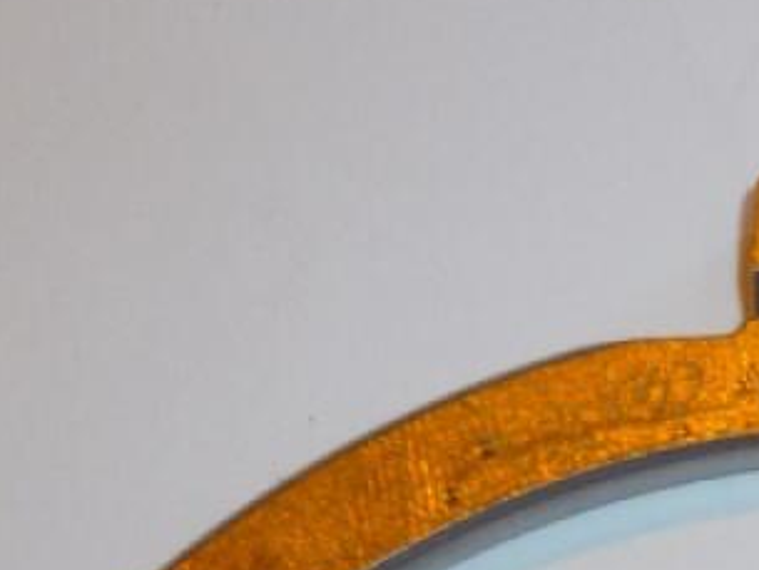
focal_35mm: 147
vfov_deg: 9.2
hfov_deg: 13.0
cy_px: 1297
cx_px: 946
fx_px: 3224
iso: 100
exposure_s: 1/30
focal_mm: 5
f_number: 3.3
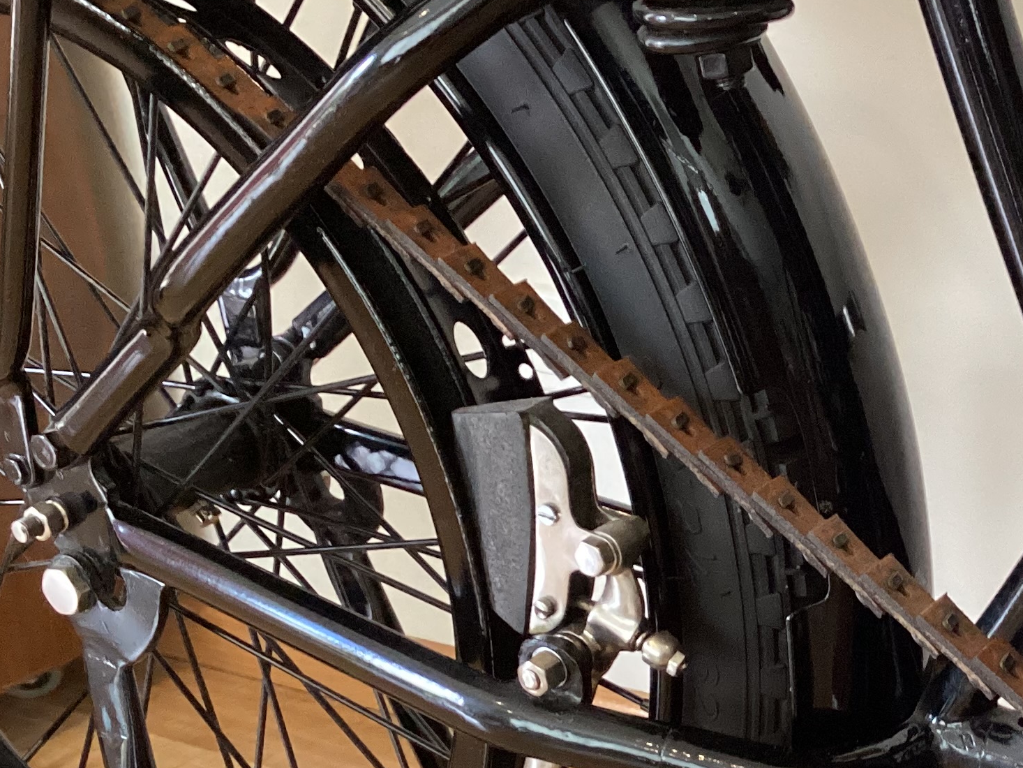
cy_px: 542
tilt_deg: -23.3
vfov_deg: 21.2
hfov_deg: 27.0
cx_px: 959
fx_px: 2039
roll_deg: +2.8
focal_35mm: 69
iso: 320
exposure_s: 1/60
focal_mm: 3.3
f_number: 2.4
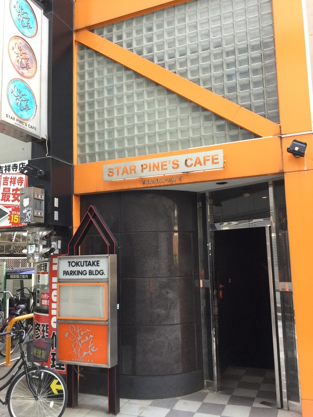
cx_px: 156
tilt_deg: +7.2
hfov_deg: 45.4
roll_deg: +1.8
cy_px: 208
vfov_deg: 58.4
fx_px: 374
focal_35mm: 31
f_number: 2.4
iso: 25
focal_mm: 3.3
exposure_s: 1/30
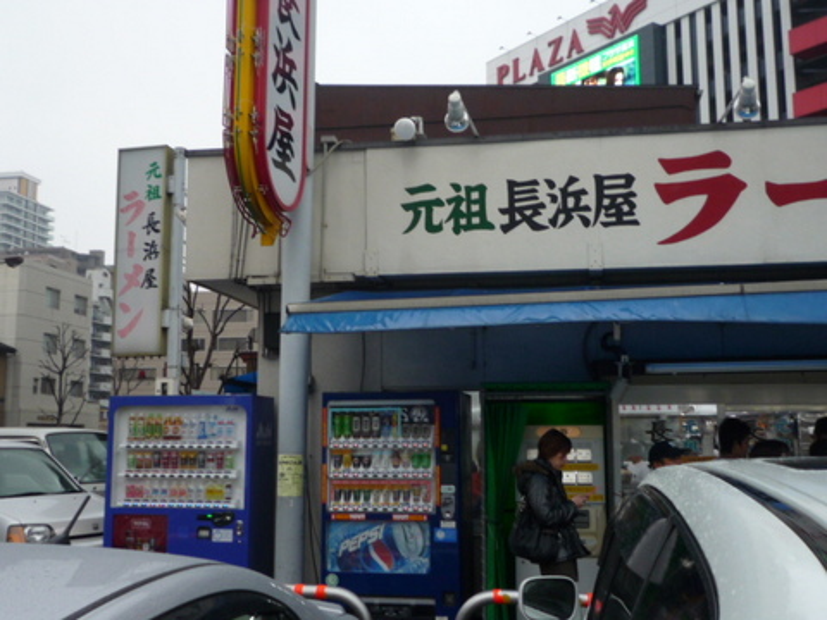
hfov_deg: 49.0
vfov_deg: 37.7
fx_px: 908
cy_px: 310
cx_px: 414
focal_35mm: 38
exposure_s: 1/50
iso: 100
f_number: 2.8
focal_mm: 4.4
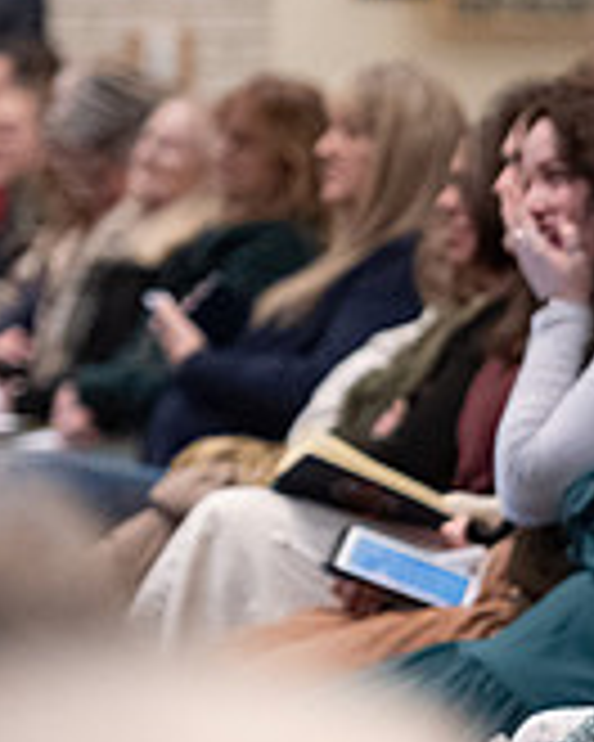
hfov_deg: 2.4
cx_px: 1303
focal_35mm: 641
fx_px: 14086
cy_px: 749
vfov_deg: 3.0
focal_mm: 135
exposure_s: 1/400
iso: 1250
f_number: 3.2
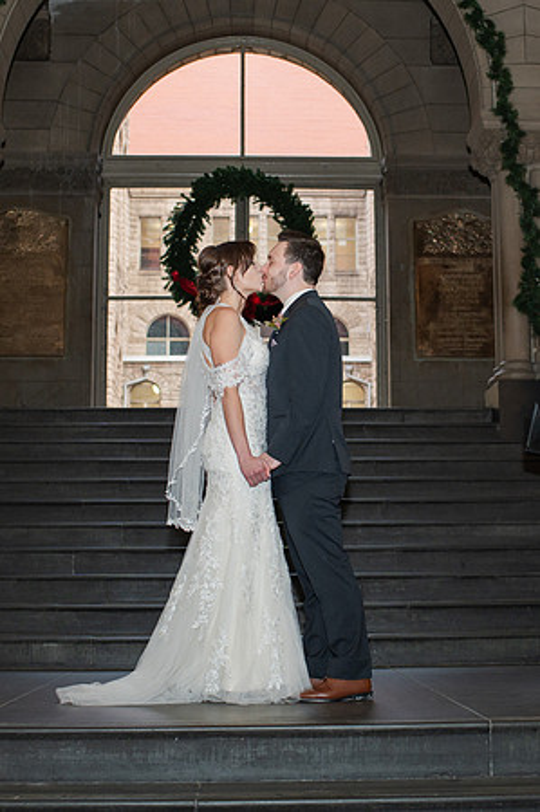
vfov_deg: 33.7
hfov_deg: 22.7
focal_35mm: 60
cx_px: 323
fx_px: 1343
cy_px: 395
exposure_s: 1/200
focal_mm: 35
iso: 1000
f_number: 3.5
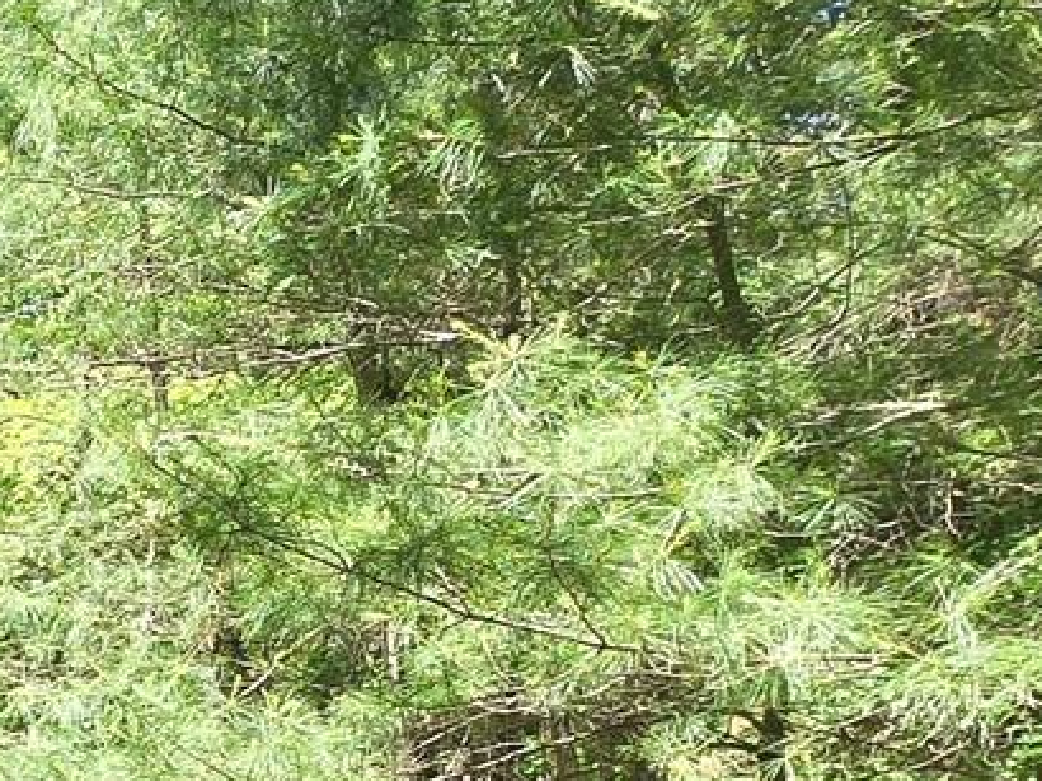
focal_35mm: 65
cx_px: -912
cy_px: 929
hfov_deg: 20.0
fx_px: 1955
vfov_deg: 21.1
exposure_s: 1/241
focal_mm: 2.2
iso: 50
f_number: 2.2
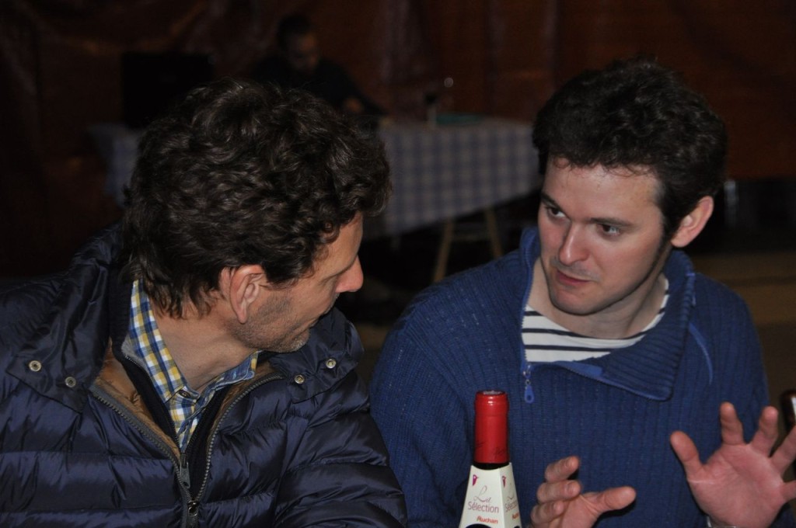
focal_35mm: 135
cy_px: 264
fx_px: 2981
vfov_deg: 10.1
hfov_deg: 15.2
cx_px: 398
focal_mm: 90
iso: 800
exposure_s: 1/60
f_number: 5.3
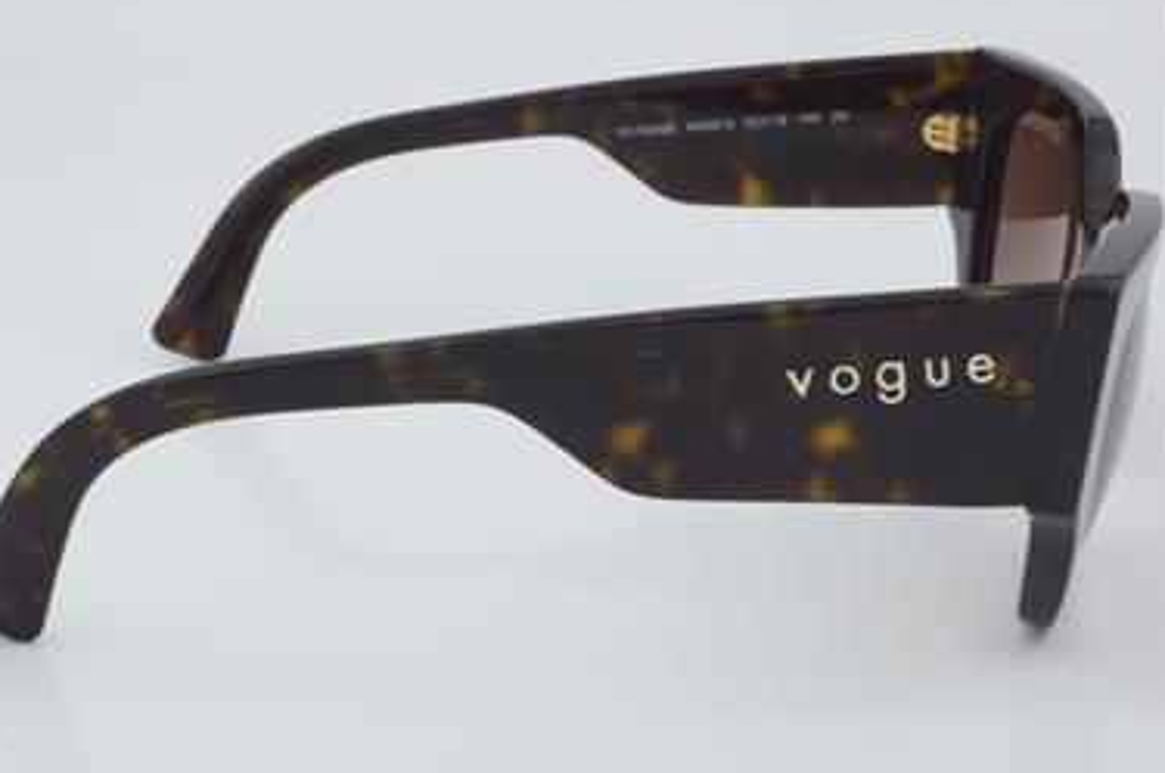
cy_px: 394
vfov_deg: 17.0
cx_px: 562
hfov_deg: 25.4
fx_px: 2586
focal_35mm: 80
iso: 100
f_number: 32
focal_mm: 50
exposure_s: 1/3
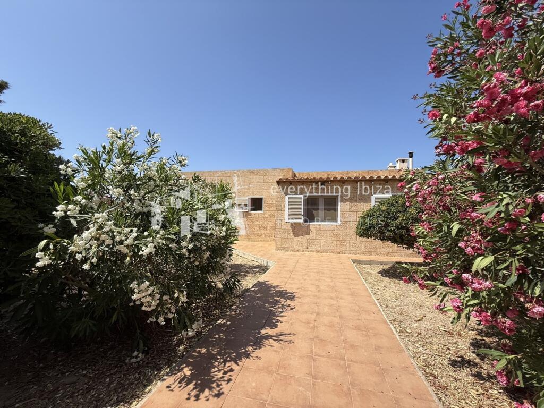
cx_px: 272
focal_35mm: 14
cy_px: 204
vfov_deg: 85.7
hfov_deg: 102.1
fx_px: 220
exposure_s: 1/2410
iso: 50
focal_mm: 2.22
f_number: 2.2
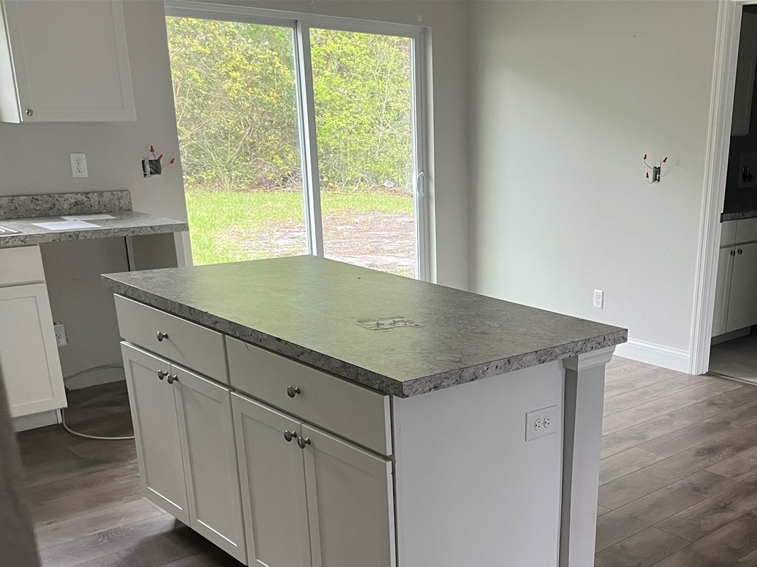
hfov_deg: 45.5
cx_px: 551
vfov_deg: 35.1
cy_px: 435
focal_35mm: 40
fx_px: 875
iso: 200
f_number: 1.6
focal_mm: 5.1
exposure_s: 1/60
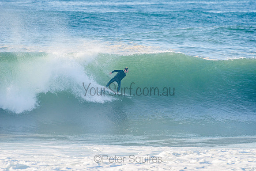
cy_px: 86
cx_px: 128
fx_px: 3556
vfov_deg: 2.8
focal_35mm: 500
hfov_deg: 4.1
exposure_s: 1/1600
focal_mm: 500
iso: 400
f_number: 5.6
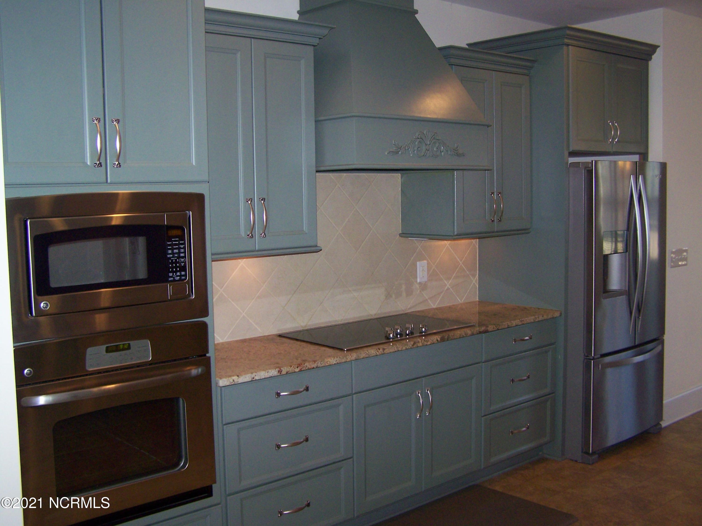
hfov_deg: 49.0
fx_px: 771
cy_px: 263
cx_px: 351
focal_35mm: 38
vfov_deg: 37.7
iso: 160
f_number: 2.8
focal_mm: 6.3
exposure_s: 1/60
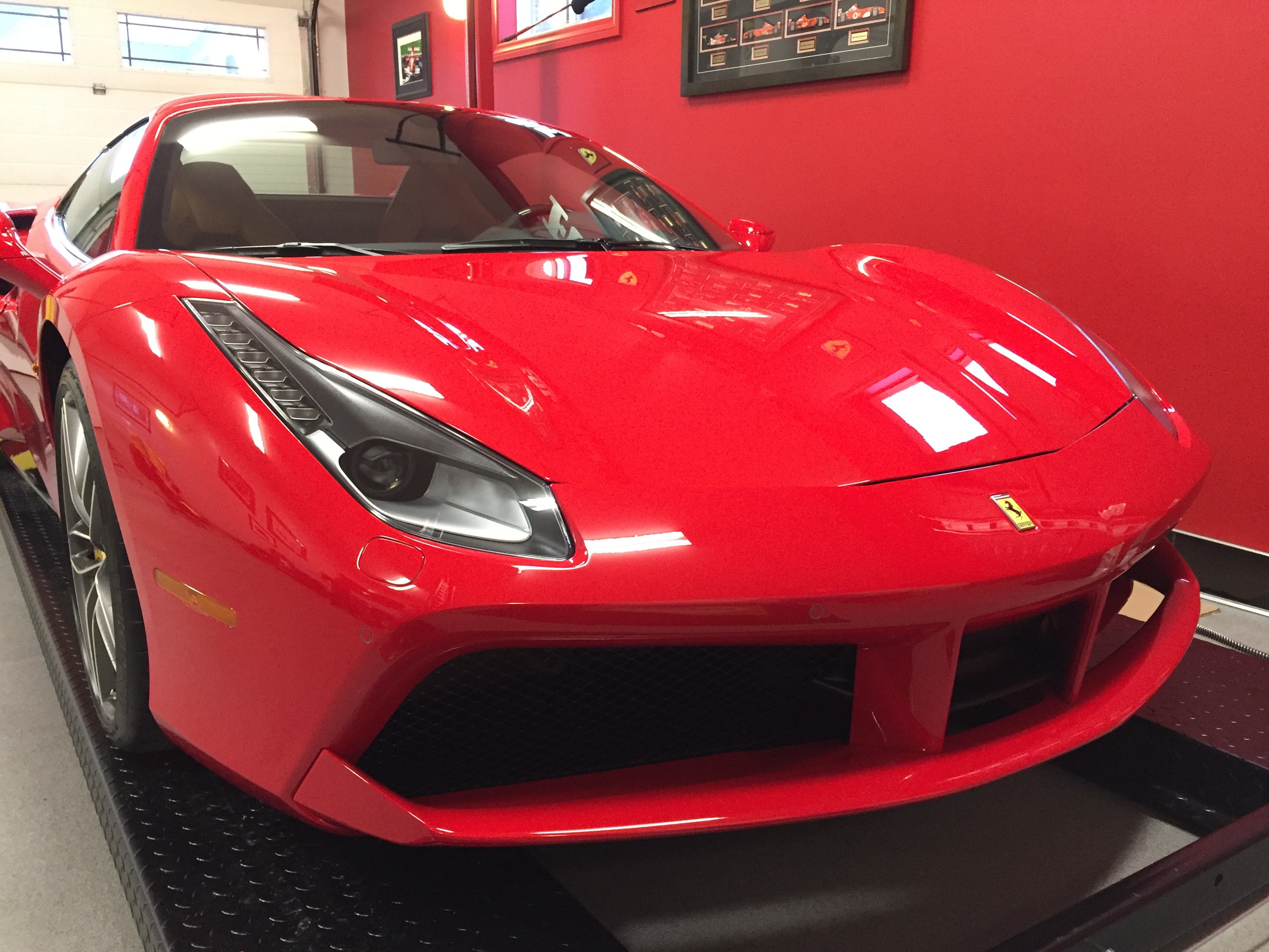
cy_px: 476
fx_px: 1063
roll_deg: -2.1
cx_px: 634
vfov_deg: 48.2
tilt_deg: -14.0
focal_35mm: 29
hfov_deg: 61.7
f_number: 2.2
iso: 200
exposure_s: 1/30
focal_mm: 4.15
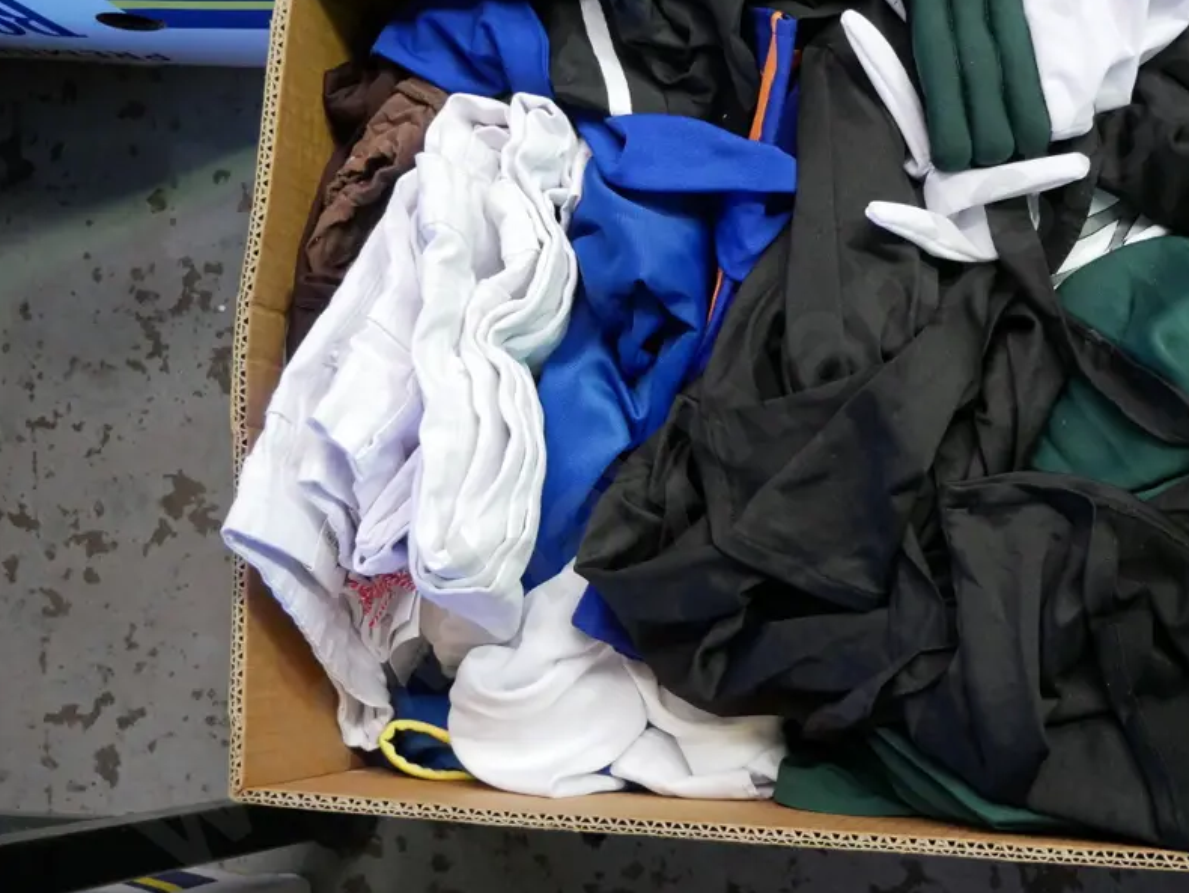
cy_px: 393
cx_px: 766
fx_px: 1958
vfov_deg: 25.7
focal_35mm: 57
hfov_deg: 33.5
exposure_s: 1/60
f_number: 4.2
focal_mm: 22
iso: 2500
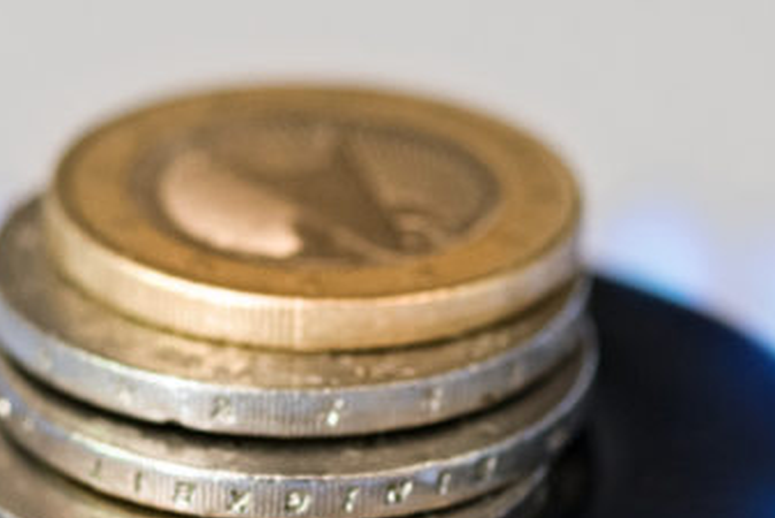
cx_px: 285
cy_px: 546
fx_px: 6547
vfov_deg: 4.5
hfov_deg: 6.8
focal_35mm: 304
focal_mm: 100
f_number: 8
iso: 800
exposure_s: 1/2.5
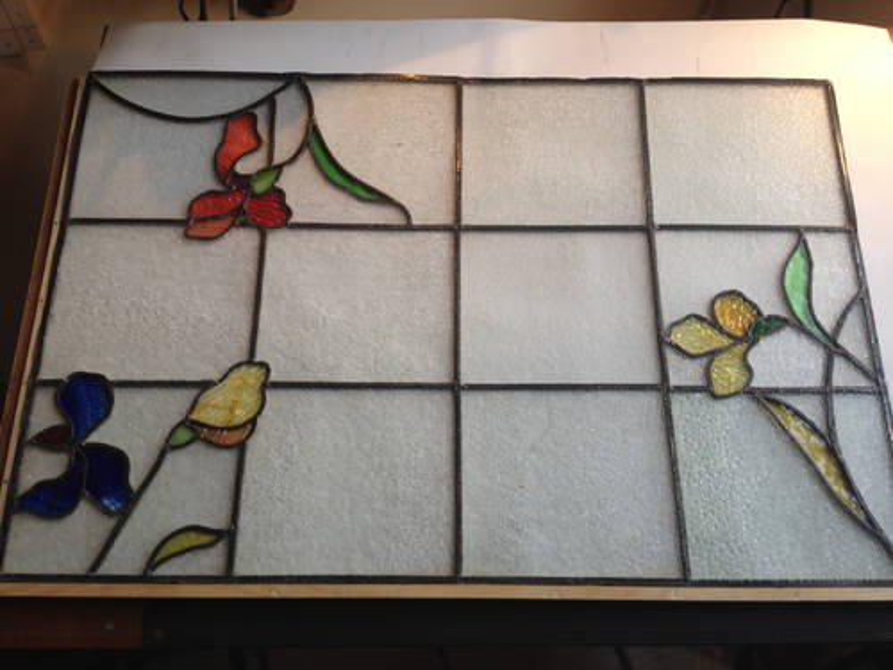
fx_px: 903
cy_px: 335
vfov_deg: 40.7
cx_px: 446
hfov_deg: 52.6
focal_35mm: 35
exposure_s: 1/60
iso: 64
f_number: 2.4
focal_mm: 4.28
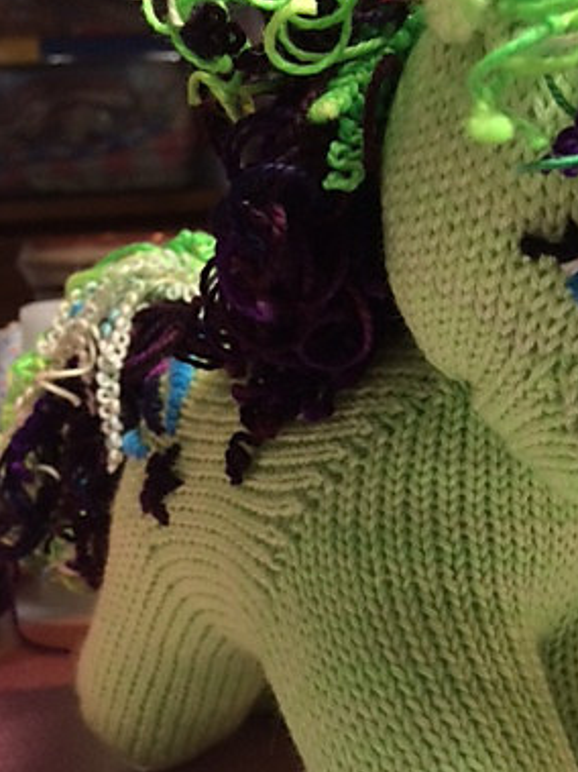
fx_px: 1092
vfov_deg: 38.8
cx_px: 484
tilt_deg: -12.5
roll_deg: +4.2
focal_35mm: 49
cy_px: 446
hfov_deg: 28.8
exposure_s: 1/30
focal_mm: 4.15
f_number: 2.2
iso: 50
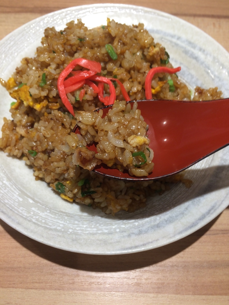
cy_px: 152
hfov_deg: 48.2
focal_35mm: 29
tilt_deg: -64.7
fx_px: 256
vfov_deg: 61.7
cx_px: 114
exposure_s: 1/60
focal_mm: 4.15
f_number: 2.2
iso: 50
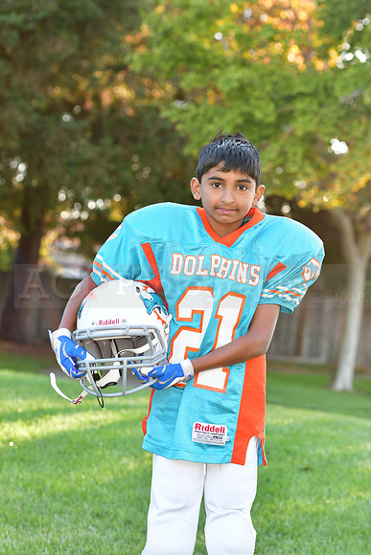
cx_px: 186
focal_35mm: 138
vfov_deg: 14.9
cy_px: 278
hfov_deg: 9.9
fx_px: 2132
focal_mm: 92
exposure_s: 1/125
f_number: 4.5
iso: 400
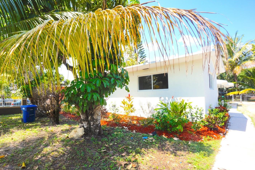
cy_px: 96
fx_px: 120
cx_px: 111
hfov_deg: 92.8
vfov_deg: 70.1
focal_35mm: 17
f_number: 13
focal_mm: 10
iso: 100
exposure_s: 1/80
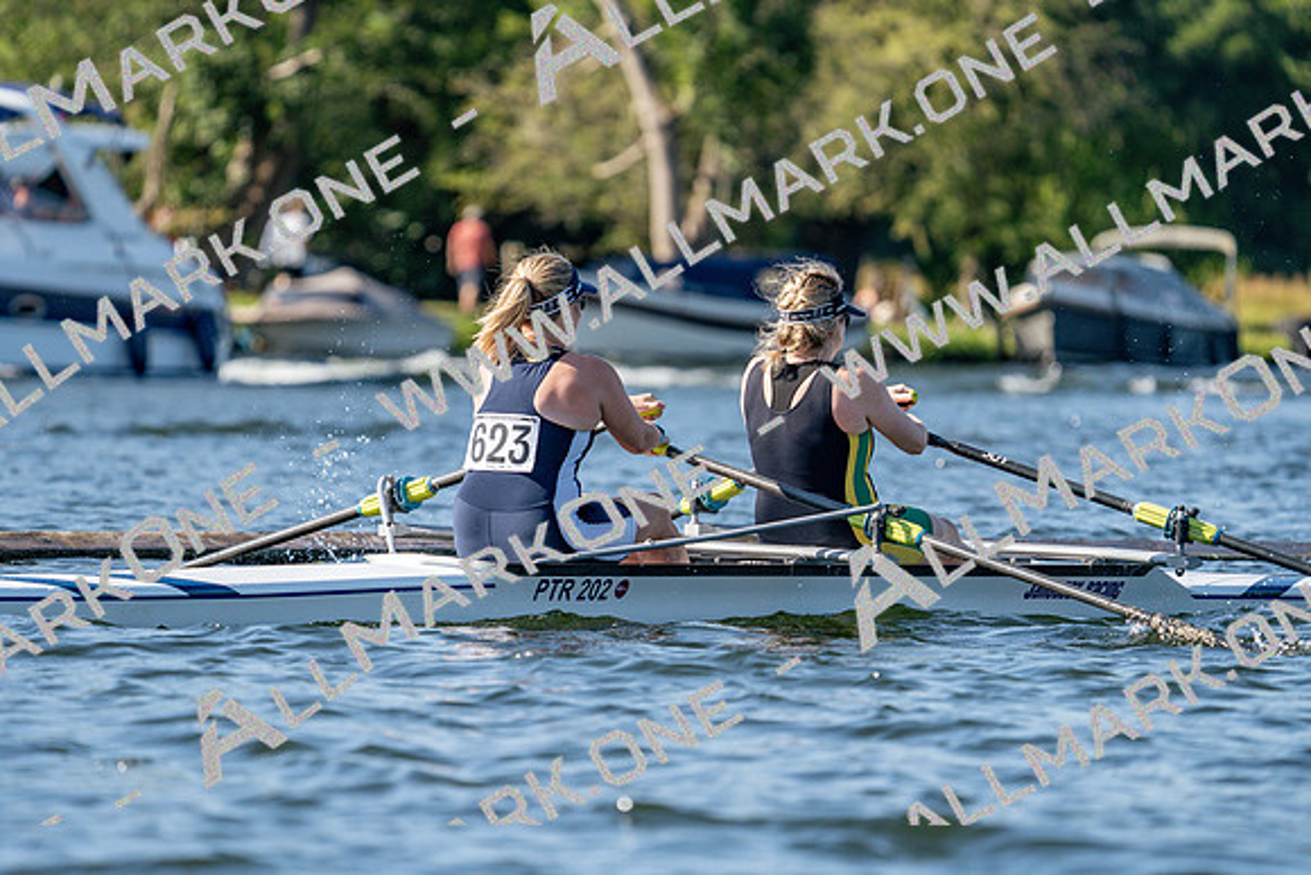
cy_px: 438
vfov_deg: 3.7
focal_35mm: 368
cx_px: 656
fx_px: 13404
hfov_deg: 5.6
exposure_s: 1/1600
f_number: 6.3
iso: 400
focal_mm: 368
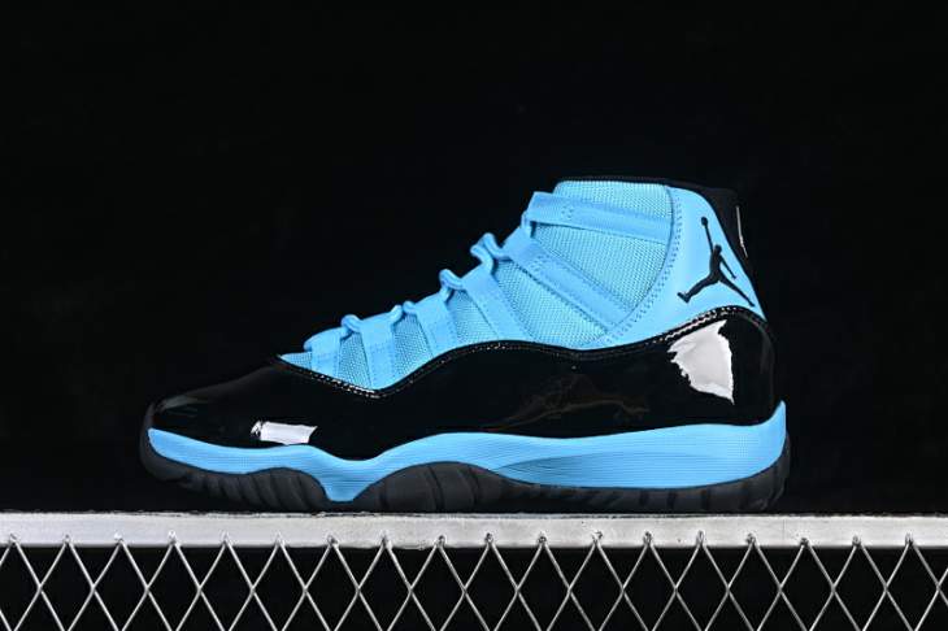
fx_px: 1974
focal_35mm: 75
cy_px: 316
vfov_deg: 18.2
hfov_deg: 27.0
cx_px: 474
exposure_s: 1/80
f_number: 7.1
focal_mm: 50
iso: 160
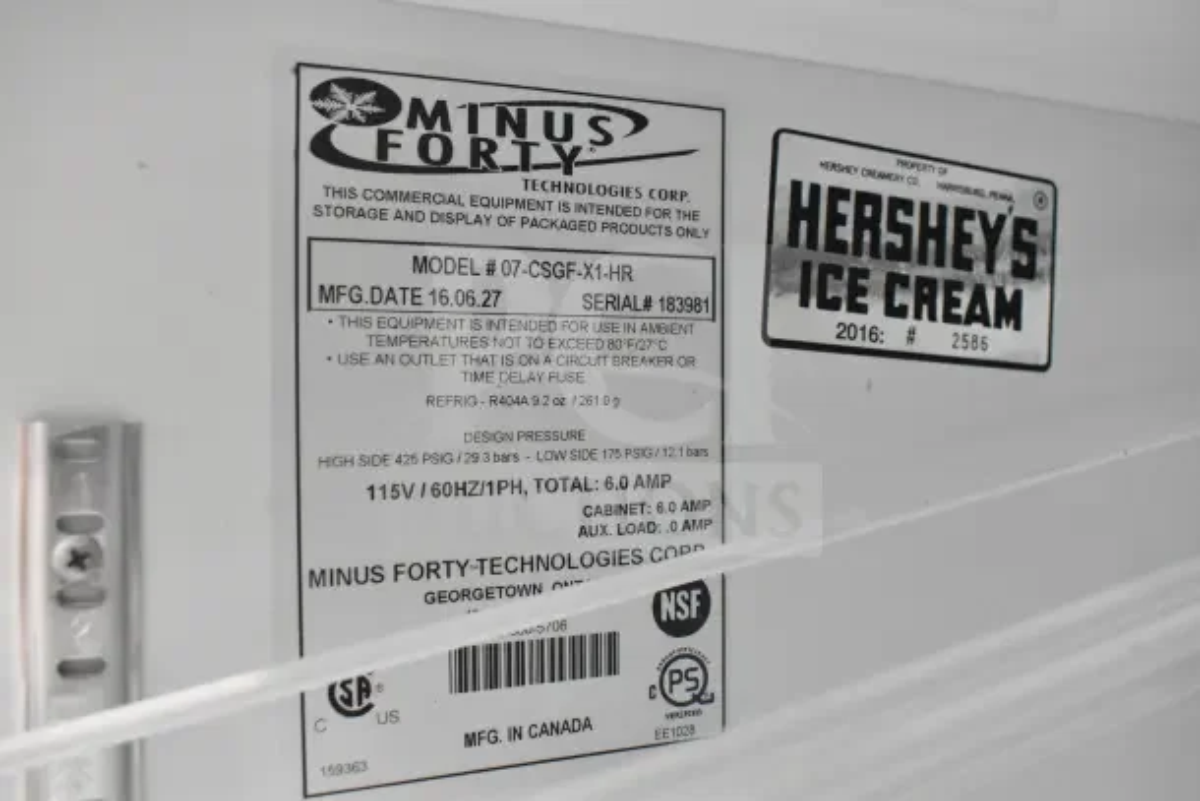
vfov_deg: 38.4
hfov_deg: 55.1
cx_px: 600
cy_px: 400
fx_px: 1150
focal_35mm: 34
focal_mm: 23
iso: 6400
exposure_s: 1/125
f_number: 5.6
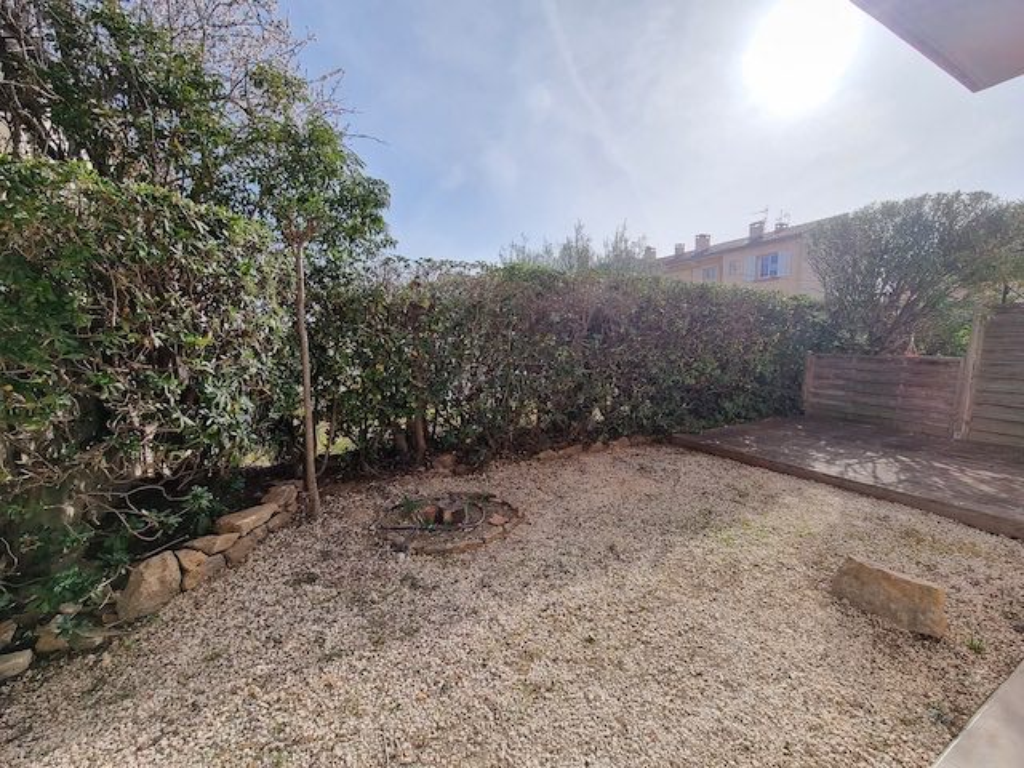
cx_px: 512
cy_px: 384
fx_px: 385
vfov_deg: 89.9
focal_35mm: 13
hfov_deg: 106.2
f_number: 2.2
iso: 50
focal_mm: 2.2
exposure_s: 1/1612
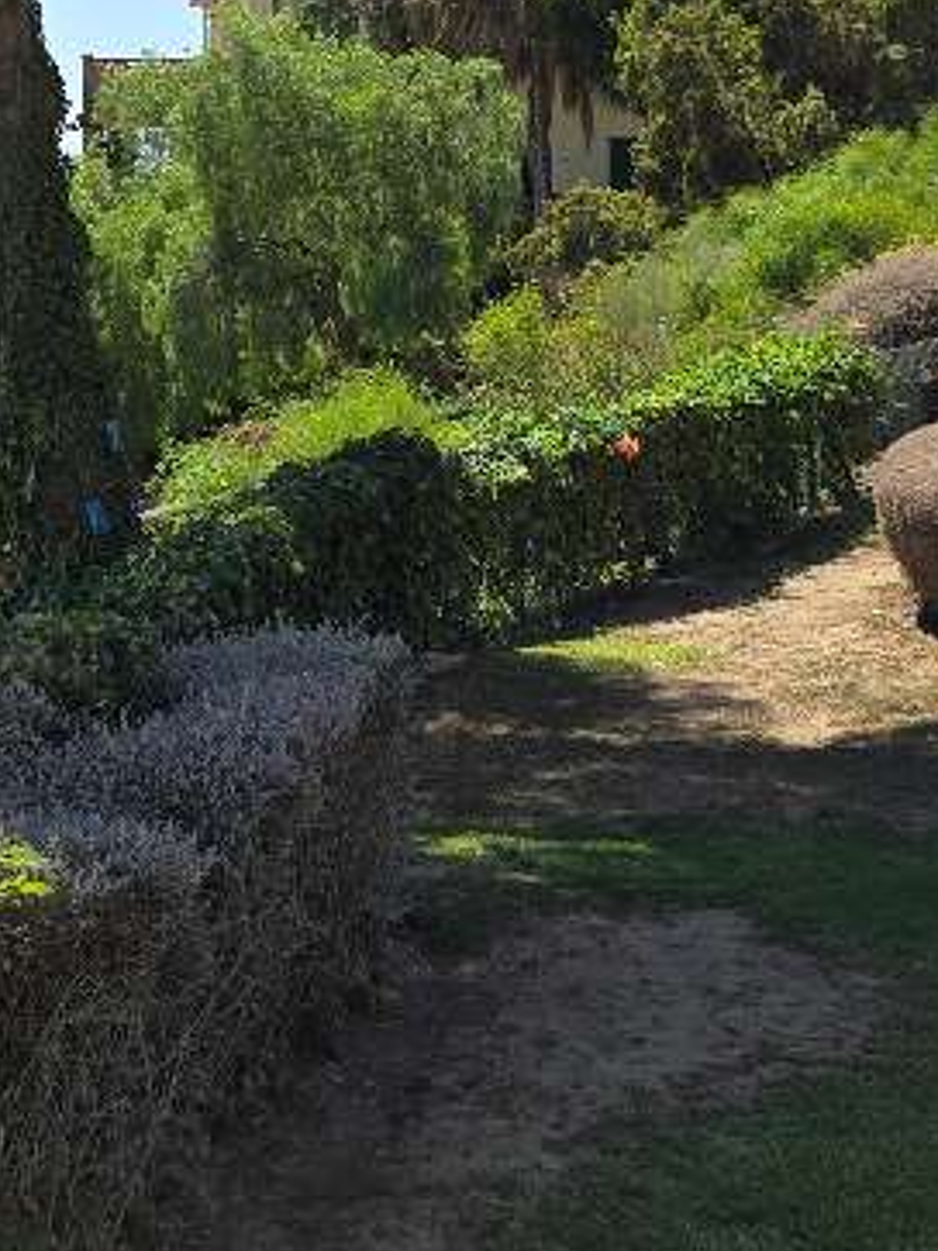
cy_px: 417
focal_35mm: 95
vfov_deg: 20.6
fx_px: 3434
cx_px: 219
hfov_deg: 15.5
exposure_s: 1/752
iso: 12
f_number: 1.7
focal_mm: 6.3
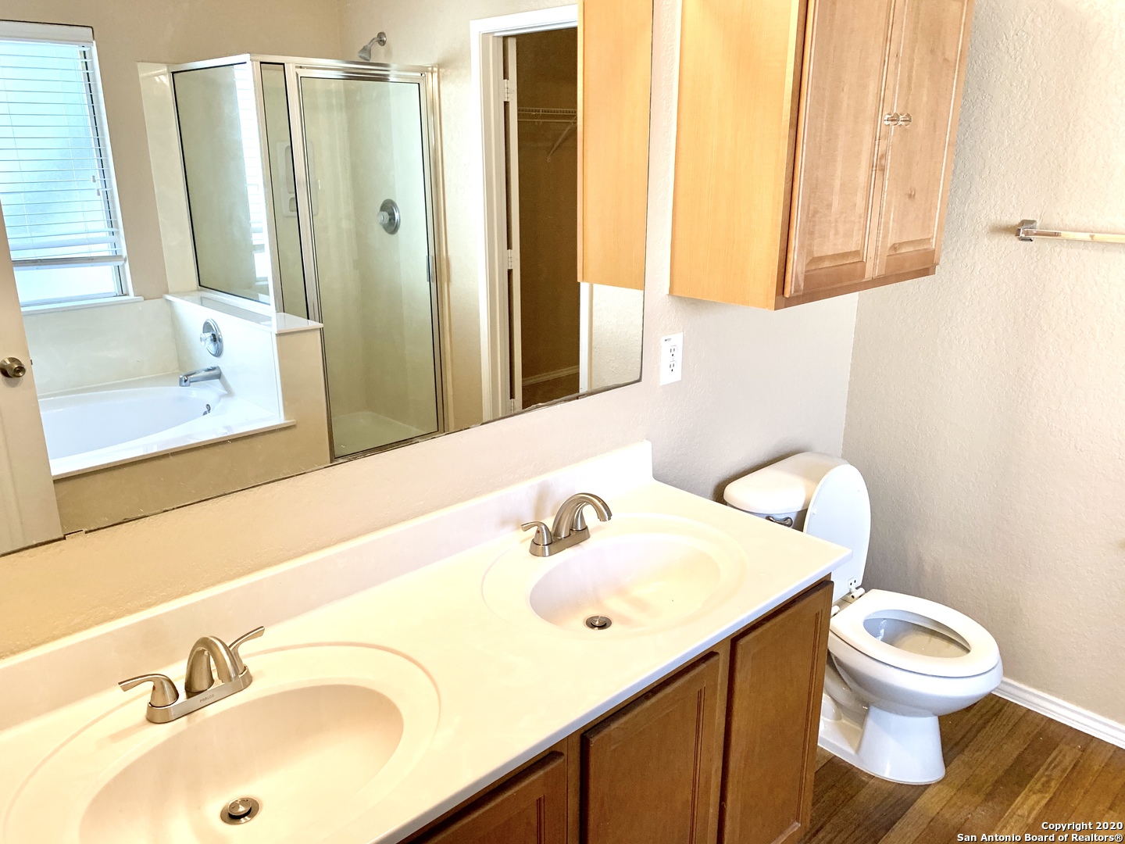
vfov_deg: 53.1
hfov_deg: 67.3
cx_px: 562
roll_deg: +0.1
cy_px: 422
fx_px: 845
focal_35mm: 26
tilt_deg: -18.4
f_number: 1.8
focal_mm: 4.25
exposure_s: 1/60
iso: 100
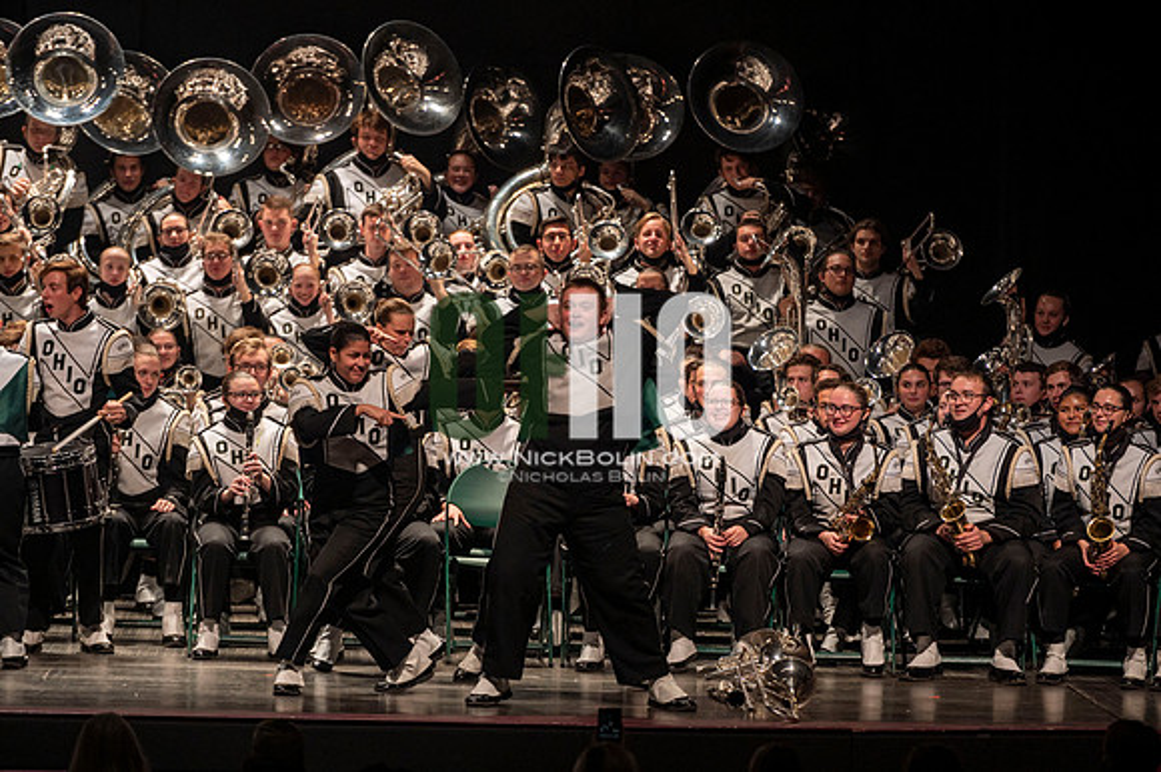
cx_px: 580
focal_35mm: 200
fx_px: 6446
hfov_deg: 10.3
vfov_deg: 6.9
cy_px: 386
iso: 1250
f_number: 3.5
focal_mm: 200
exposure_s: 1/500
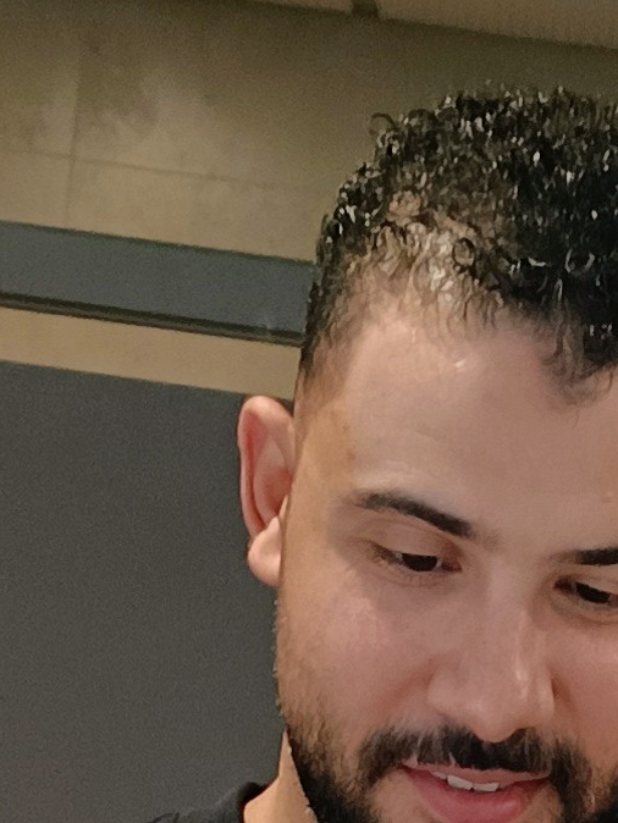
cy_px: 2147
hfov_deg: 9.4
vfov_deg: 10.3
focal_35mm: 158
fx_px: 3759
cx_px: 368
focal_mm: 4.81
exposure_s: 1/50
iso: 482
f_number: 1.8
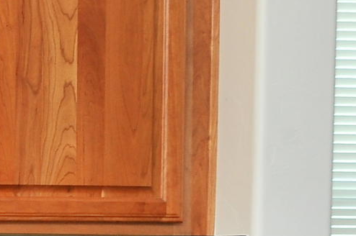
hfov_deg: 10.5
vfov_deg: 8.6
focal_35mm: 158
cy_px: 296
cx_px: -596
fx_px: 1560
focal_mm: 26
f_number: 7.1
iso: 640
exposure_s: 1/40
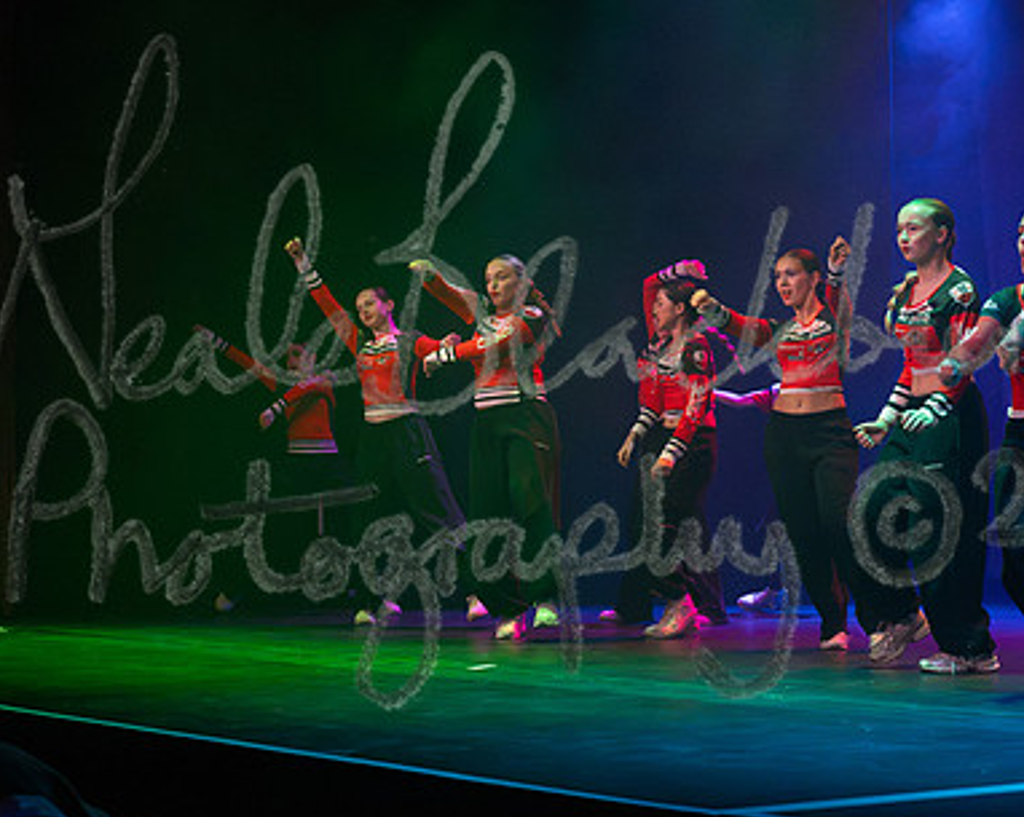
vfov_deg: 18.4
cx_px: 561
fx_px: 2514
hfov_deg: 23.0
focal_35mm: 83
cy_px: 238
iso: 6400
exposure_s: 1/400
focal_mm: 50
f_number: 5
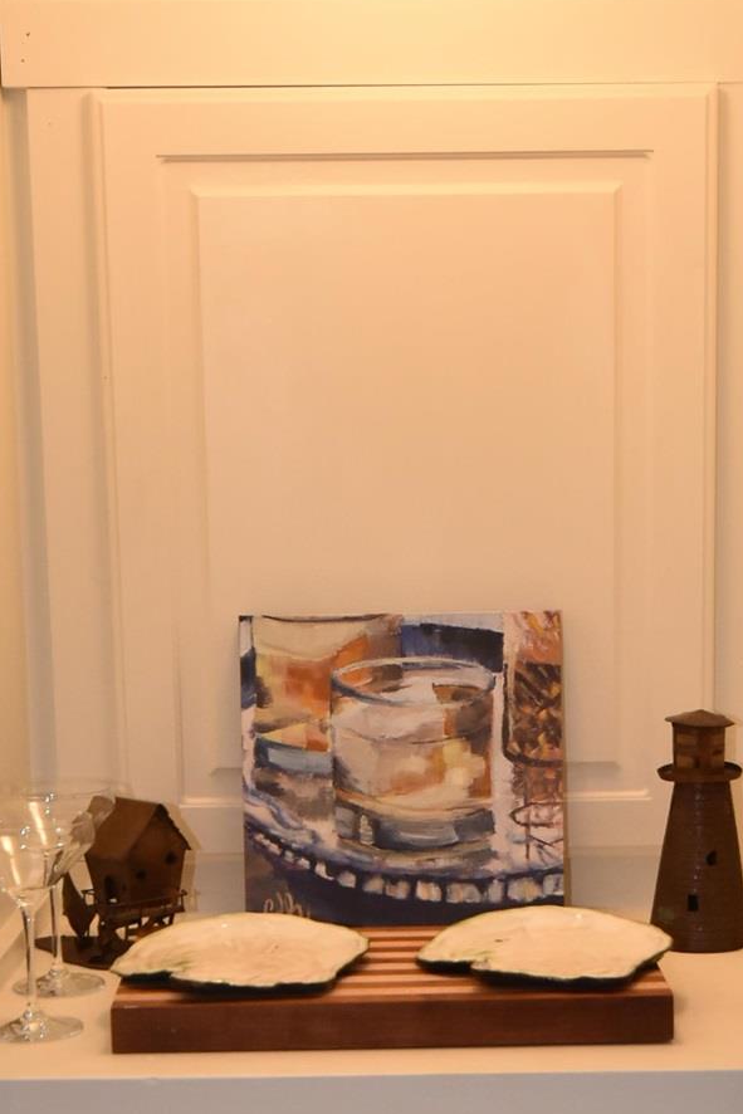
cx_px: 443
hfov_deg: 17.5
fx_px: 2414
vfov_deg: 25.8
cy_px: 788
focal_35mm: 78
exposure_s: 1/125
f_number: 5.6
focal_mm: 20
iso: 720
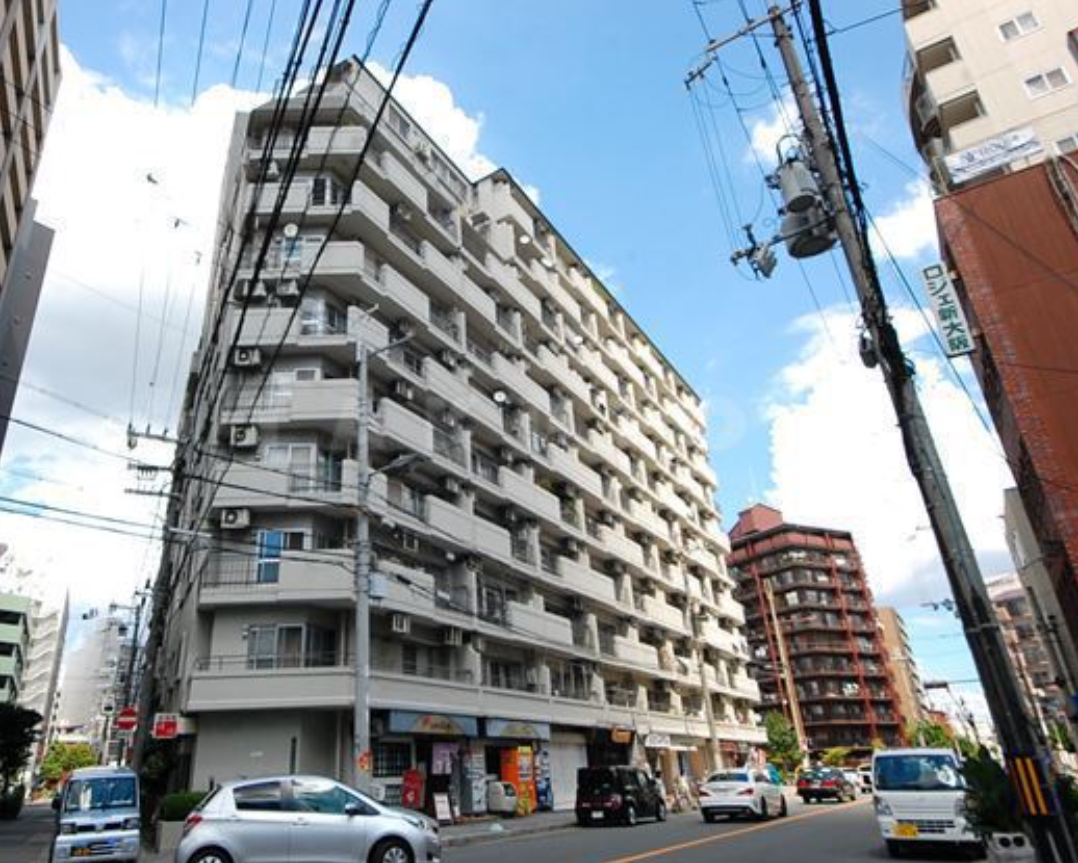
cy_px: 426
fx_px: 721
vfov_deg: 61.9
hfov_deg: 72.8
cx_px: 433
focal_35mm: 23
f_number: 10
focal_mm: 13
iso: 800
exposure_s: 1/400
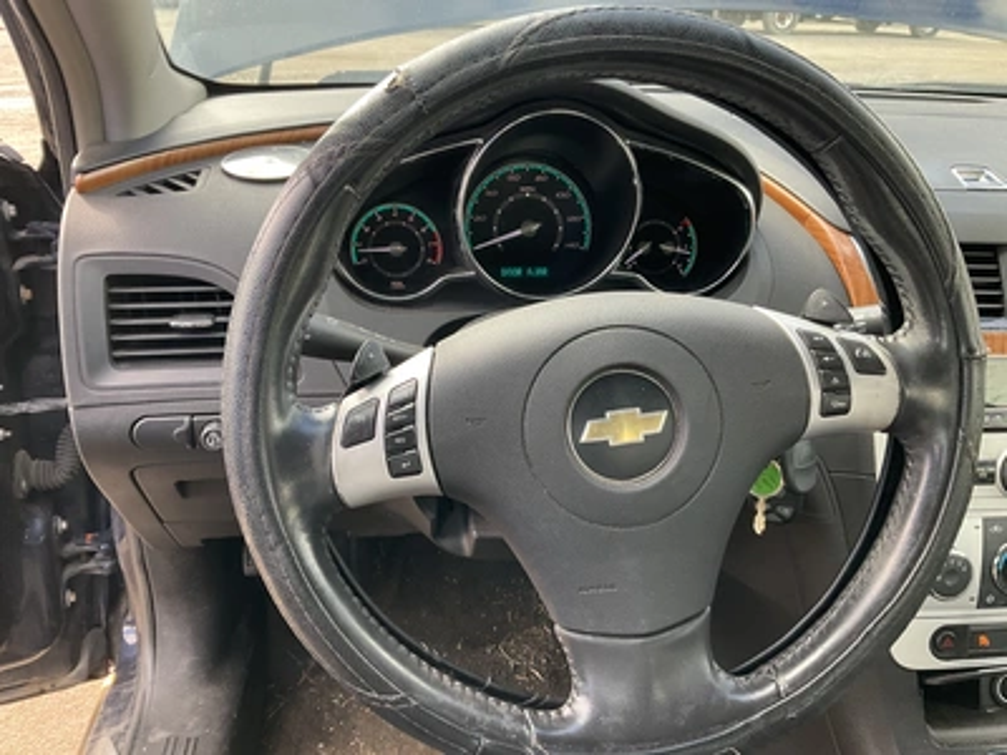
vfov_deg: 48.2
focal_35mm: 29
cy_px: 378
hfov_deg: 61.7
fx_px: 844
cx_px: 504
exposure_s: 1/122
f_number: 1.8
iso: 50
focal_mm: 3
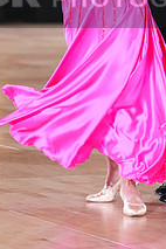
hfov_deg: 4.9
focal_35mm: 278
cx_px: 123
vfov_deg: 7.4
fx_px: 1923
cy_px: -11
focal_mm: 102
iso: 2500
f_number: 2.8
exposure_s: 1/400
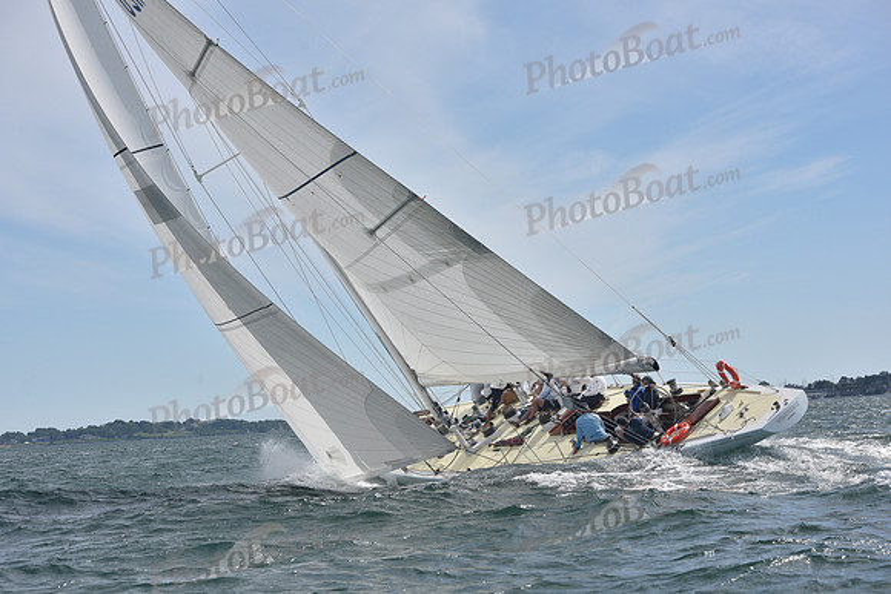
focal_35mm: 70
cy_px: 297
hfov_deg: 28.8
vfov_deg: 19.5
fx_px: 1733
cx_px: 446
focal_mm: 70
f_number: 8
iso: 320
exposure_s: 1/800
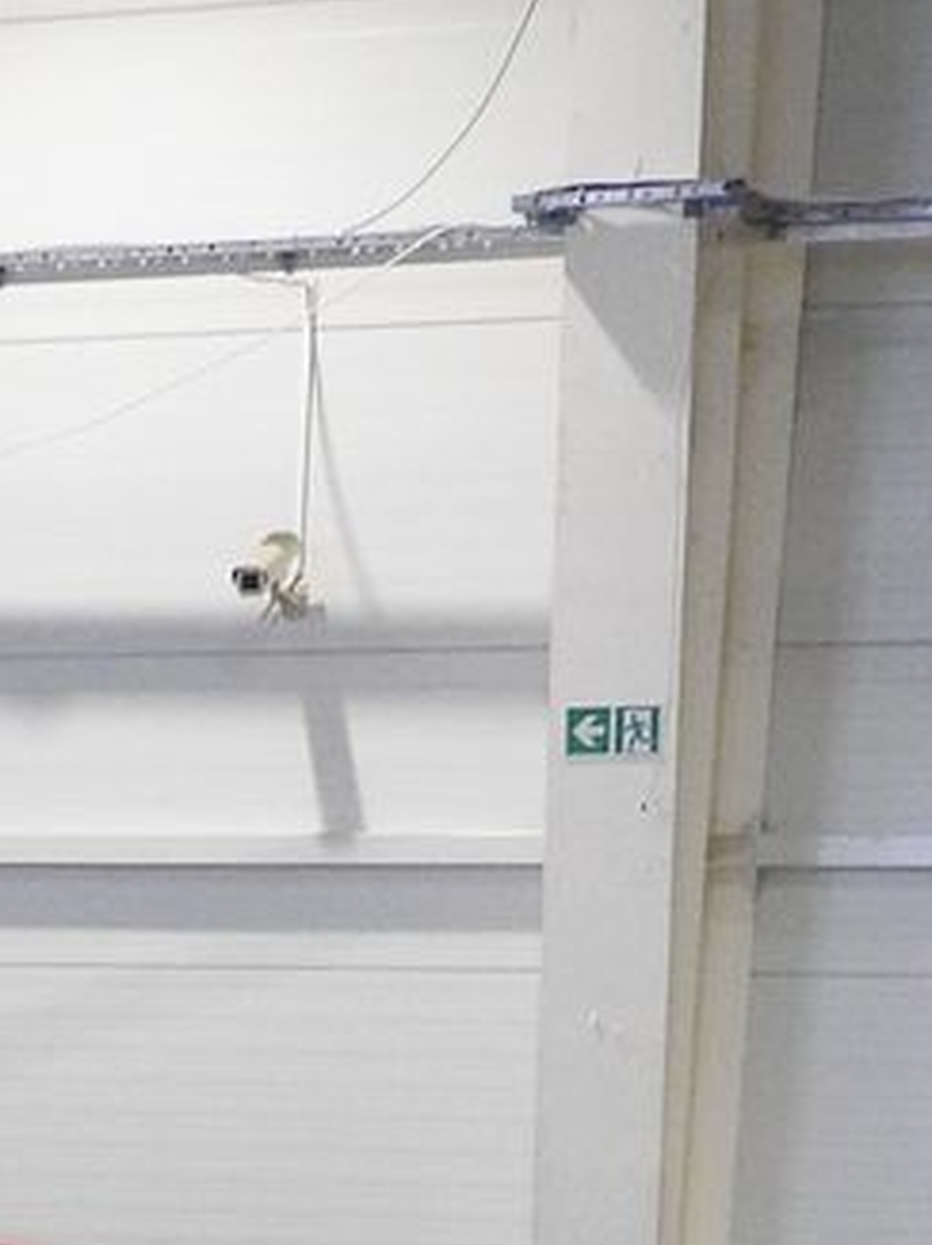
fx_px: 5823
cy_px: 2471
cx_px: -588
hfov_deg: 8.9
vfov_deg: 11.1
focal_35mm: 162
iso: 280
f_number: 3.6
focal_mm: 5.9
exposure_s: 1/30
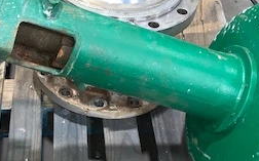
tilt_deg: -45.1
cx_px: 40
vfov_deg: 18.6
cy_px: 80
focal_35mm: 70
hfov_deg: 28.6
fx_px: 494
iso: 64
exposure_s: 1/17
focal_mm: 4.25
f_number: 1.8
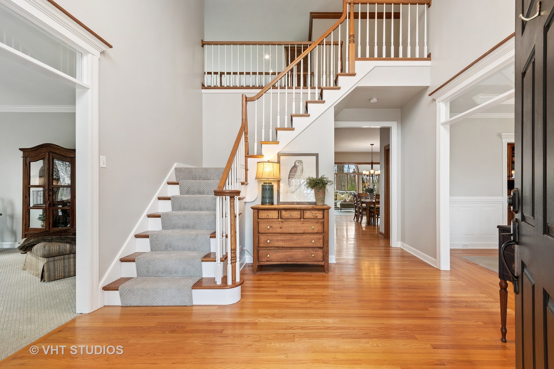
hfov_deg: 100.4
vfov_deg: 77.3
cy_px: 184
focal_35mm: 15
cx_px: 277
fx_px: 231
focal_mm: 10
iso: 200
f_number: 9
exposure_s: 1/6
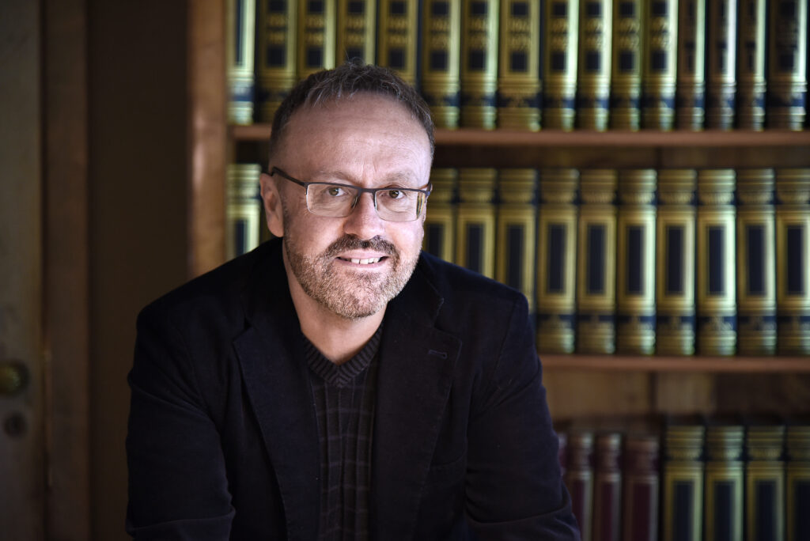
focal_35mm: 112
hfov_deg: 18.3
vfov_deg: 12.2
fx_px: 2521
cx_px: 405
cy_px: 270
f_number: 4
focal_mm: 112
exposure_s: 1/30
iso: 800
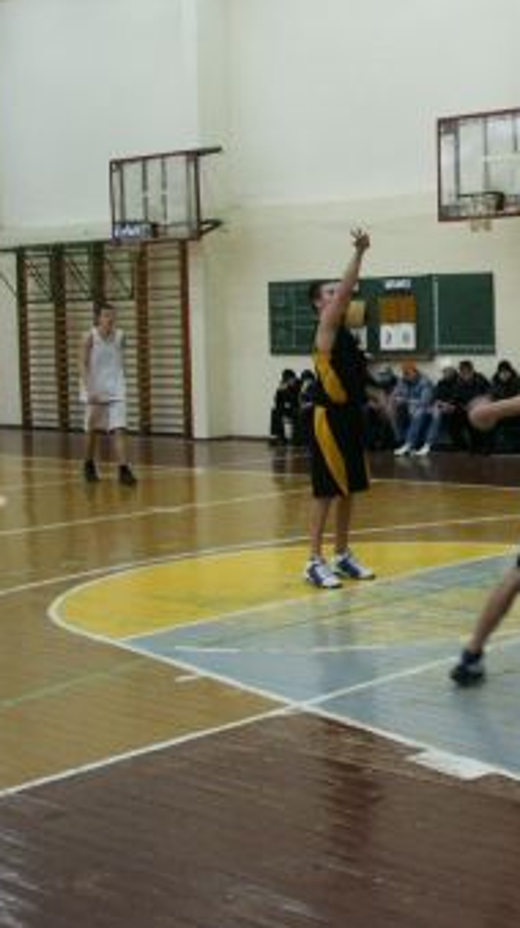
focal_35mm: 60
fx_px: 1475
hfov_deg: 18.7
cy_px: 412
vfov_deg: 34.9
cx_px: 664
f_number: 3
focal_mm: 7.19
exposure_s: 1/45
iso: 200
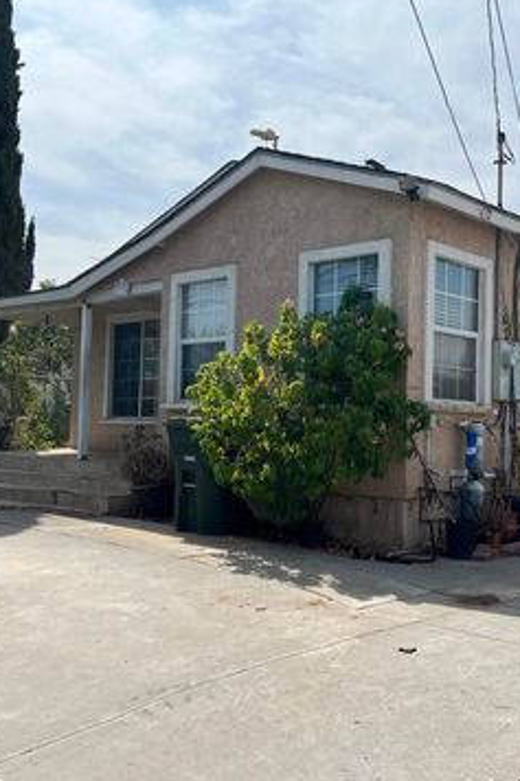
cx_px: 360
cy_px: 387
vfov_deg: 50.7
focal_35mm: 38
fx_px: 824
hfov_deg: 34.6
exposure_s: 1/6993
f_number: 1.5
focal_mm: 5.7
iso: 50
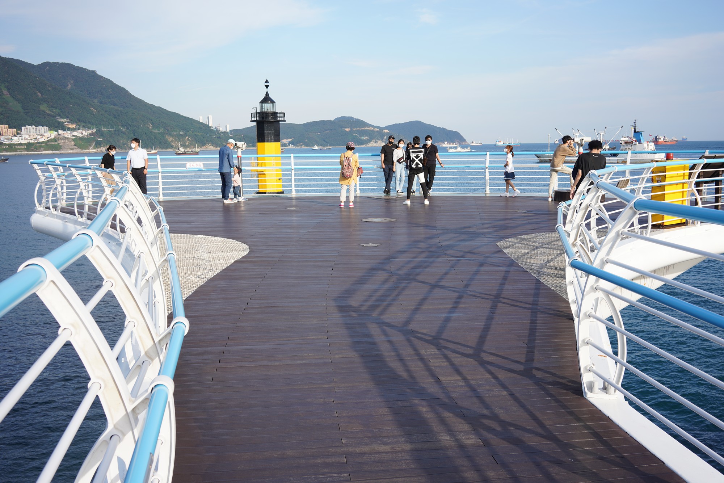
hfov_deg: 54.4
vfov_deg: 37.9
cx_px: 362
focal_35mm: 35
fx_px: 704
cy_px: 242
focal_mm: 35
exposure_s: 1/160
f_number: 7.1
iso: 100
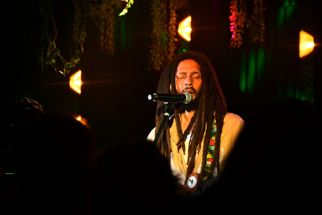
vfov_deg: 6.9
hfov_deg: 10.3
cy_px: 108
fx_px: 1789
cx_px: 161
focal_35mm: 200
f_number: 8
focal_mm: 200
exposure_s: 1/125
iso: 1600
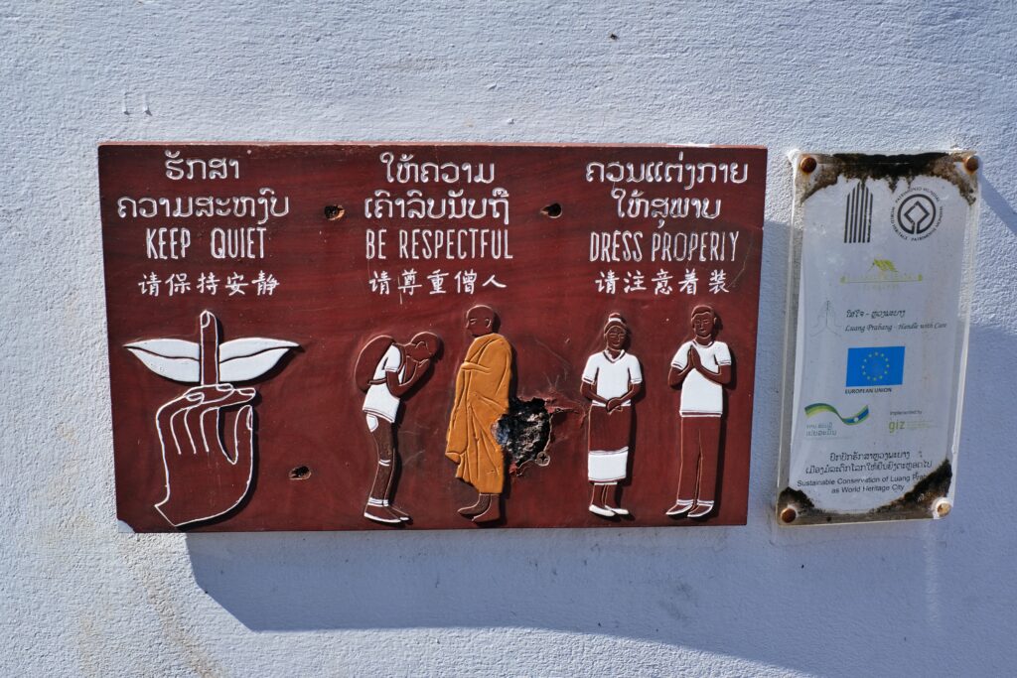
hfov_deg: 37.5
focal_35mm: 53
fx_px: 1497
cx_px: 508
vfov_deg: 25.5
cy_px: 339
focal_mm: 35
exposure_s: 1/1100
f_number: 5
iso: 320
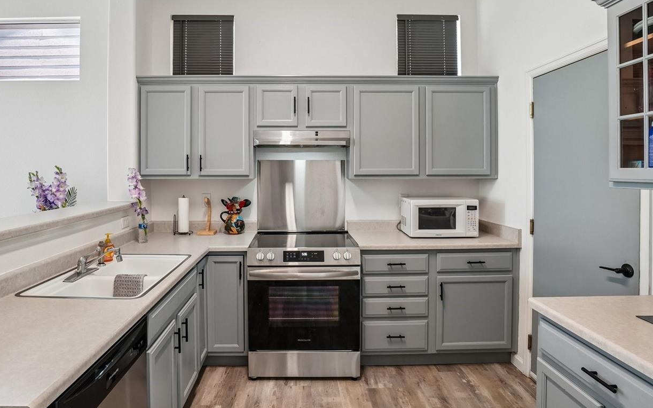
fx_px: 356
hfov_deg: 84.9
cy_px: 168
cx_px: 304
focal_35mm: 20
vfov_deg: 59.3
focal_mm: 10
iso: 400
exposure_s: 1/15
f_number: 8
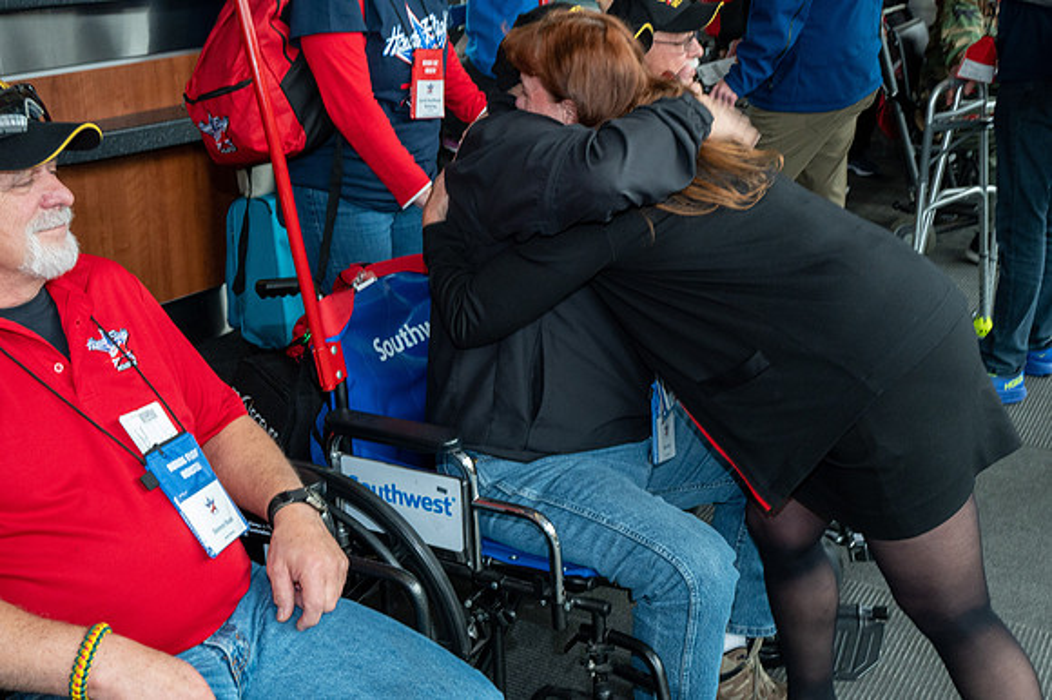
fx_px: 1227
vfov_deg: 31.9
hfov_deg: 46.4
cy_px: 350
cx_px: 526
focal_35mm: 42
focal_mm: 42
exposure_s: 1/80
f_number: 11
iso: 3200
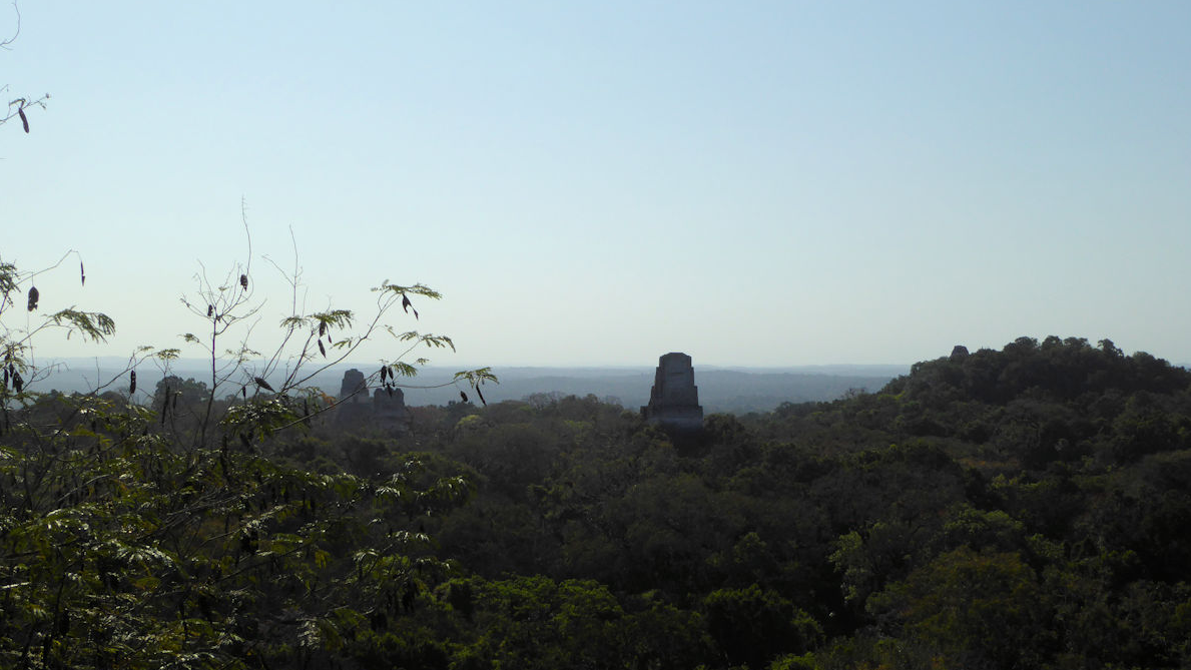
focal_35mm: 55
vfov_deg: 21.8
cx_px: 592
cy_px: 367
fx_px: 1737
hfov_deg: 37.8
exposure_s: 1/1600
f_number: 5.6
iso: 100
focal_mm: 9
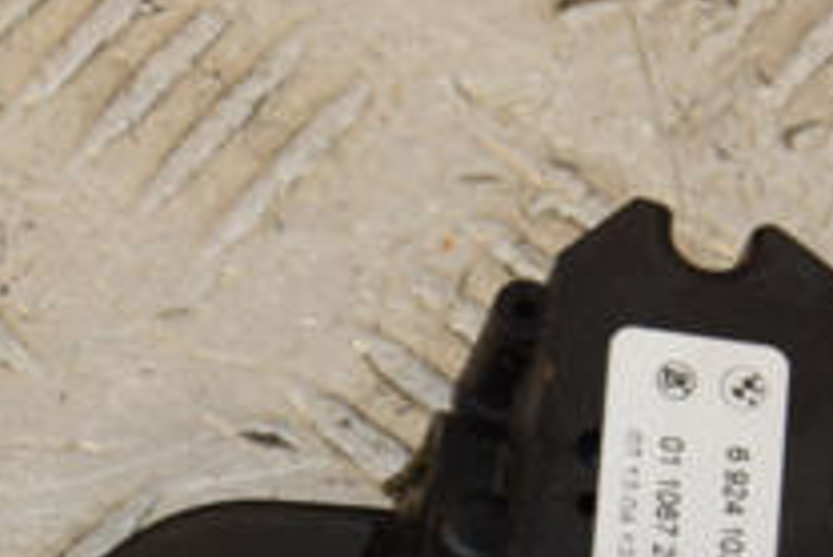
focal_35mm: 285
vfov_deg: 4.8
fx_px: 6599
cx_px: 429
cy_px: 565
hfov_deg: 7.2
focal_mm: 66
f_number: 9
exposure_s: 1/200
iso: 800
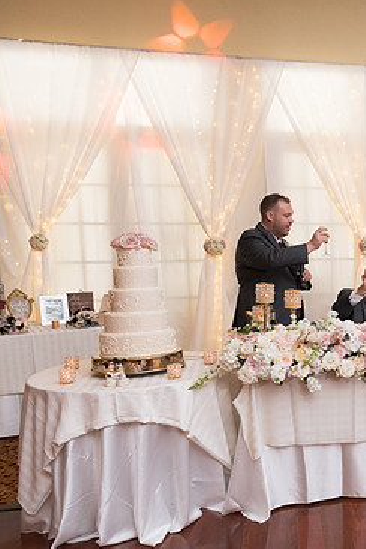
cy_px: 289
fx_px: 579
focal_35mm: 38
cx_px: 423
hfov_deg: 30.5
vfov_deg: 50.7
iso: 1600
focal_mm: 24
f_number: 5
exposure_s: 1/125
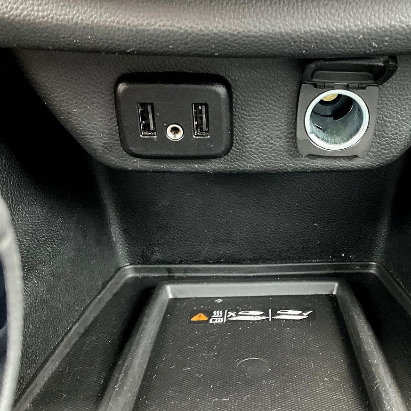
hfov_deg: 35.4
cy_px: 207
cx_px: 297
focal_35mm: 47
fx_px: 631
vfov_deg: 36.1
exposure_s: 1/30
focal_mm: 3
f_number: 1.8
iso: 500
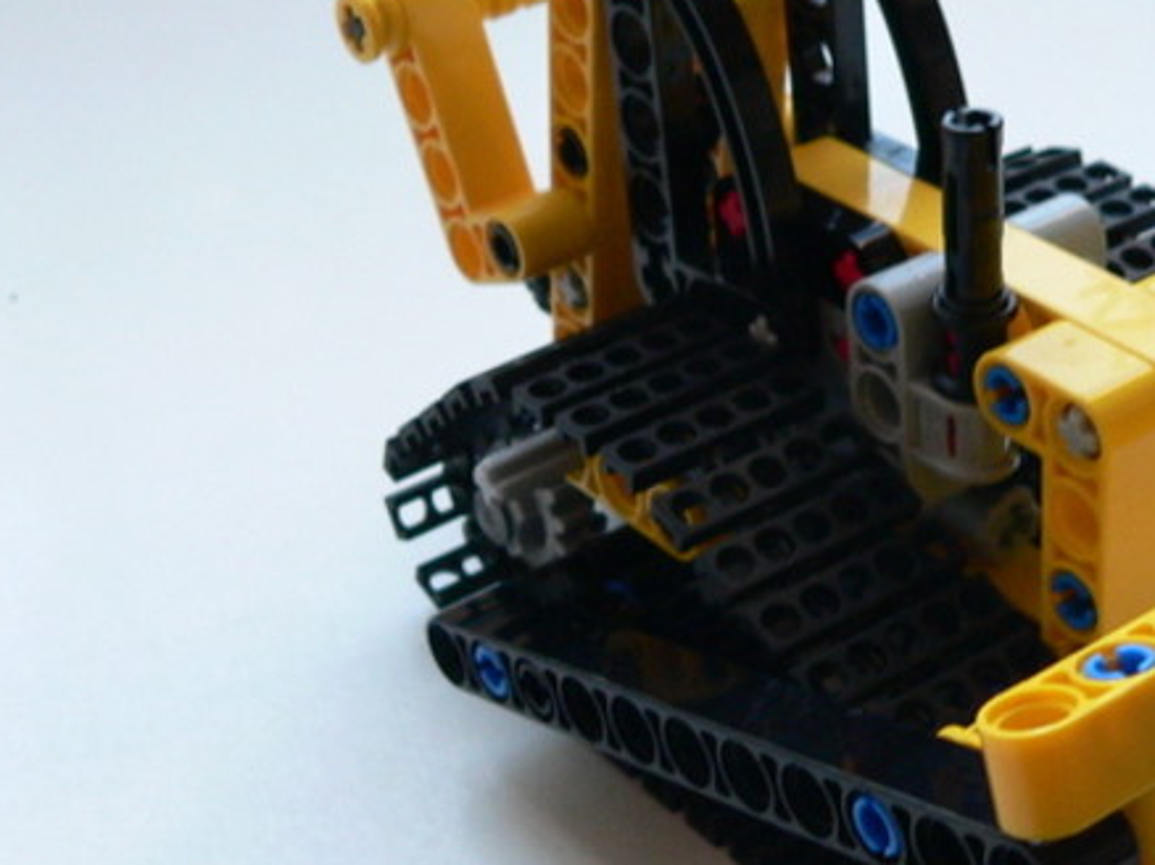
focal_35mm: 74
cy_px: 618
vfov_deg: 19.8
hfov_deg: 25.9
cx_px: 910
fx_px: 2468
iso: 200
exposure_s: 1/15
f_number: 2.8
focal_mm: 6
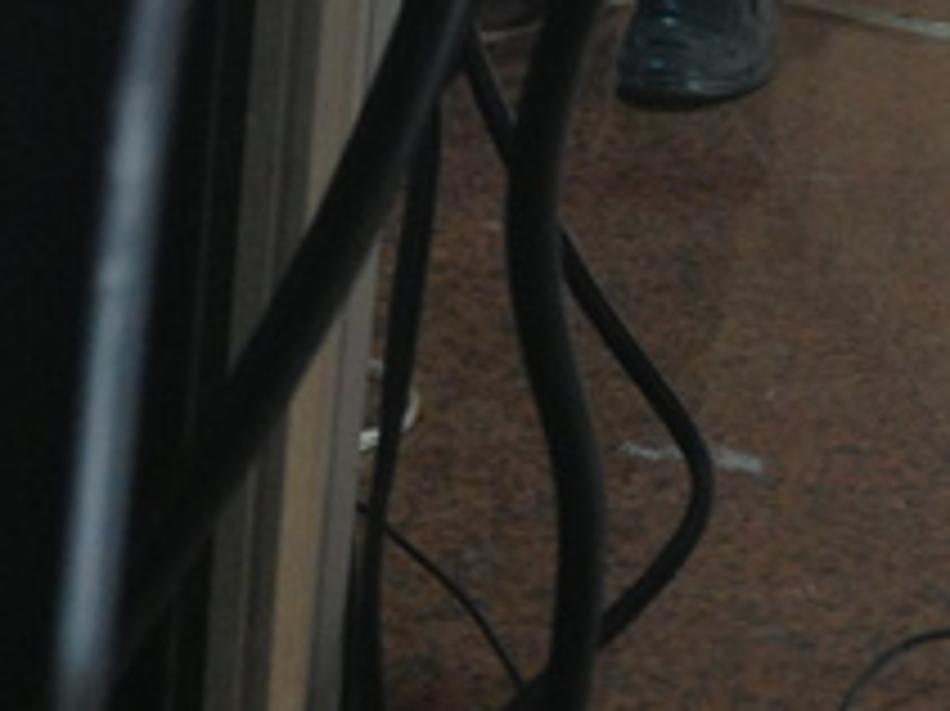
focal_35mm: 125
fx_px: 3429
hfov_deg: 14.4
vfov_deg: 11.2
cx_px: 1540
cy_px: -454
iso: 160
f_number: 2.4
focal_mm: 4.13
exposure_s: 1/20
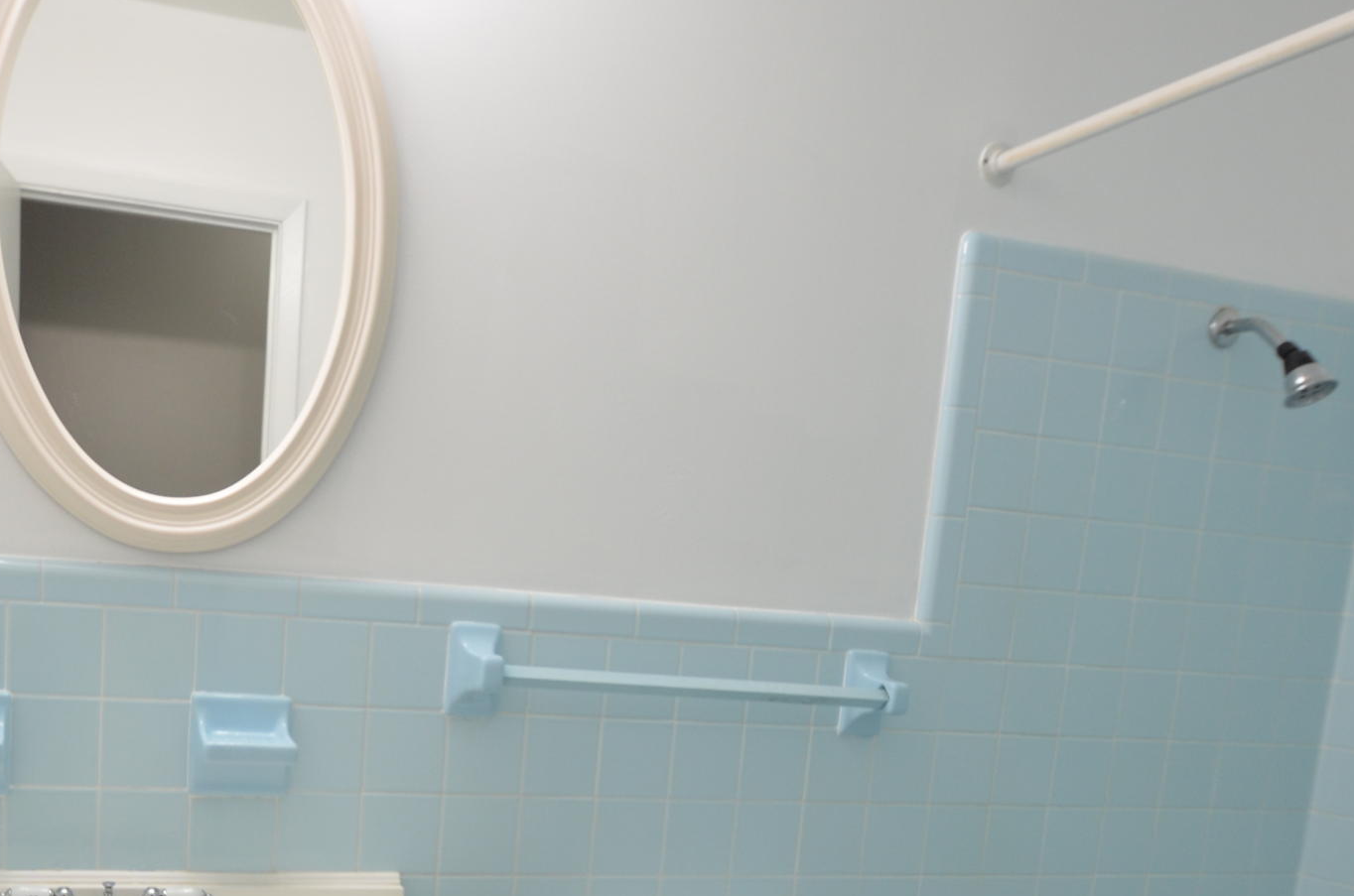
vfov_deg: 37.4
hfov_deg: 56.3
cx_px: 473
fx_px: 1238
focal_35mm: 33
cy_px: 792
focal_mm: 10
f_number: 5
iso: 400
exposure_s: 1/100
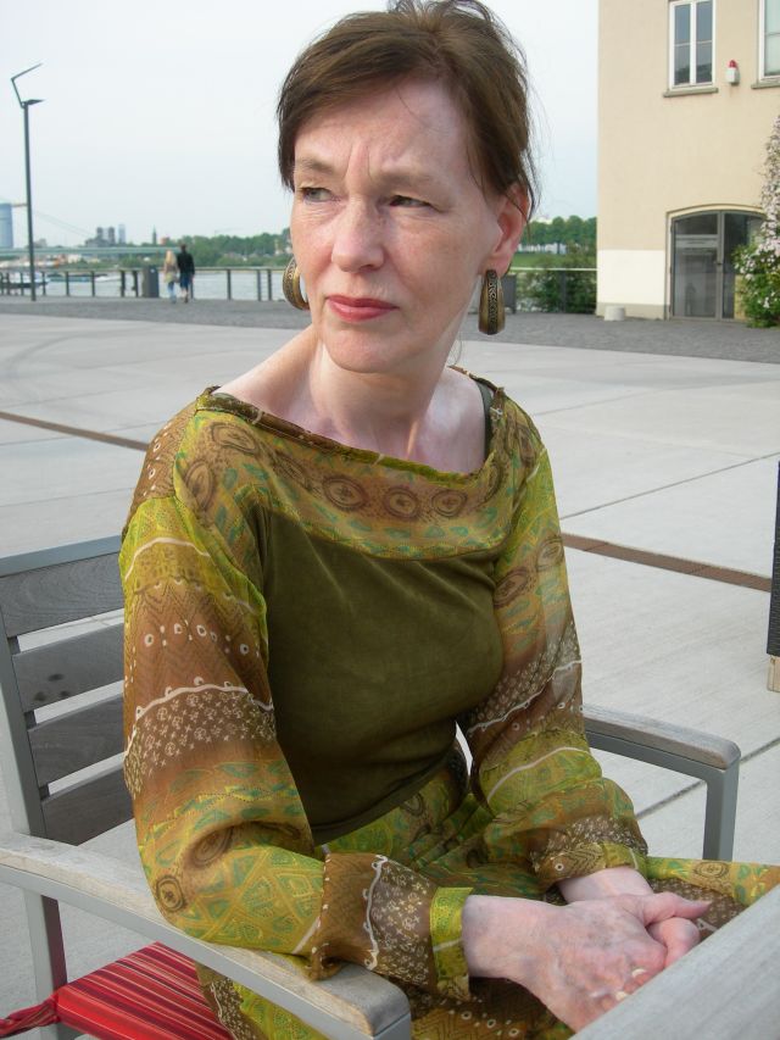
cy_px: 520
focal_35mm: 38
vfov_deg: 49.0
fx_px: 1141
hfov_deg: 37.7
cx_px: 390
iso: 50
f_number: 2.8
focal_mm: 7.8
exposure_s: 1/280
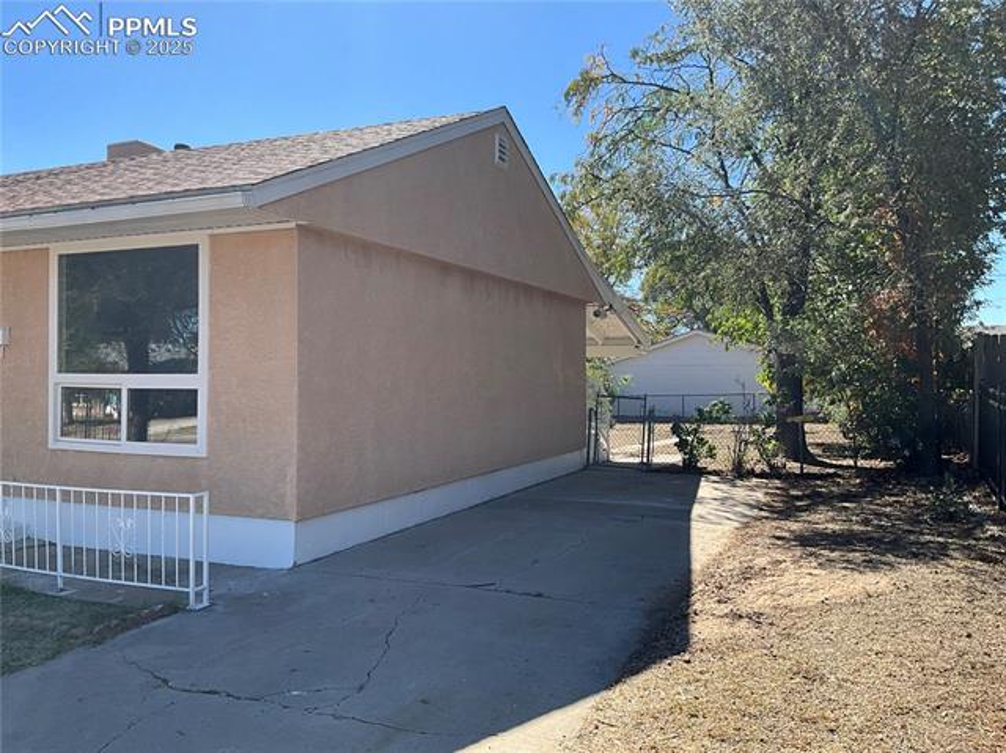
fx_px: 842
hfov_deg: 61.7
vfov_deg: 48.2
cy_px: 376
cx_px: 503
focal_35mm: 29
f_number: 1.8
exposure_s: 1/1015
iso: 25
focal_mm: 3
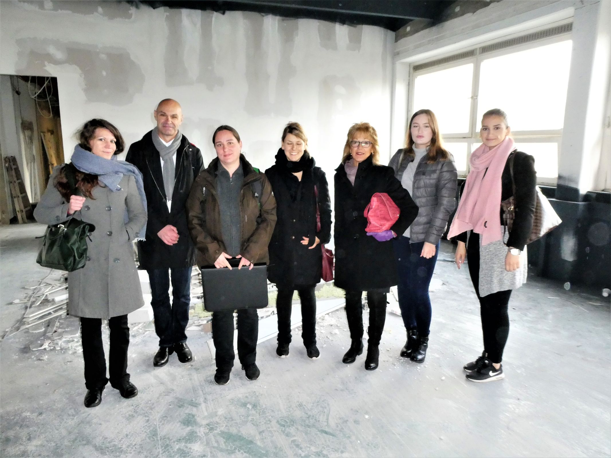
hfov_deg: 71.6
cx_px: 306
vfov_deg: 56.8
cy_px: 229
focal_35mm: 24
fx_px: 424
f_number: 3.3
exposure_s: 1/60
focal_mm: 4.3
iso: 640
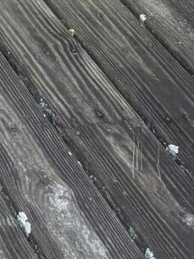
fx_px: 1272
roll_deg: -2.9
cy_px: -482
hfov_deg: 8.3
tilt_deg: -7.1
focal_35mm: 170
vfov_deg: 9.5
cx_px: -185
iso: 64
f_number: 1.6
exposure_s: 1/254
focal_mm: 5.96
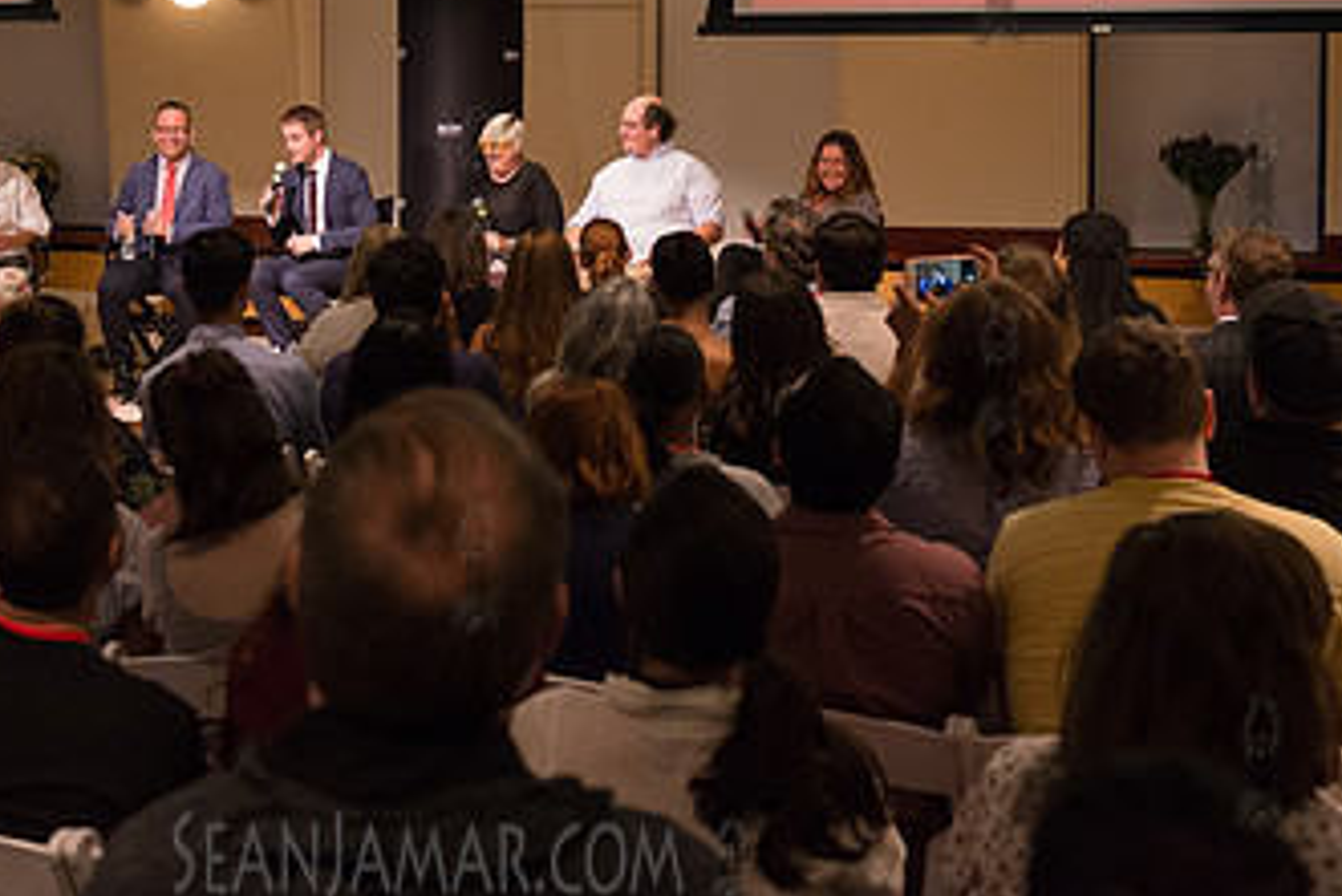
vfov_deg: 23.8
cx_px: 474
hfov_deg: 35.4
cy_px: 168
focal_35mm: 56
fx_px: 2088
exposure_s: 1/250
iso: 2500
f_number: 4
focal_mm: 32
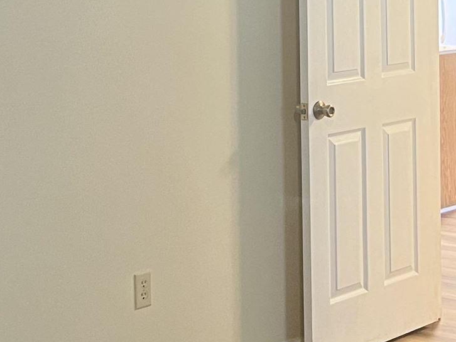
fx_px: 1450
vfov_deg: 13.3
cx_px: 406
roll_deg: -0.1
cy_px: -15
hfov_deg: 17.6
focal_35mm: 110
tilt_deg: -2.4
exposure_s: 1/60
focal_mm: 5.7
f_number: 1.5
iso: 400
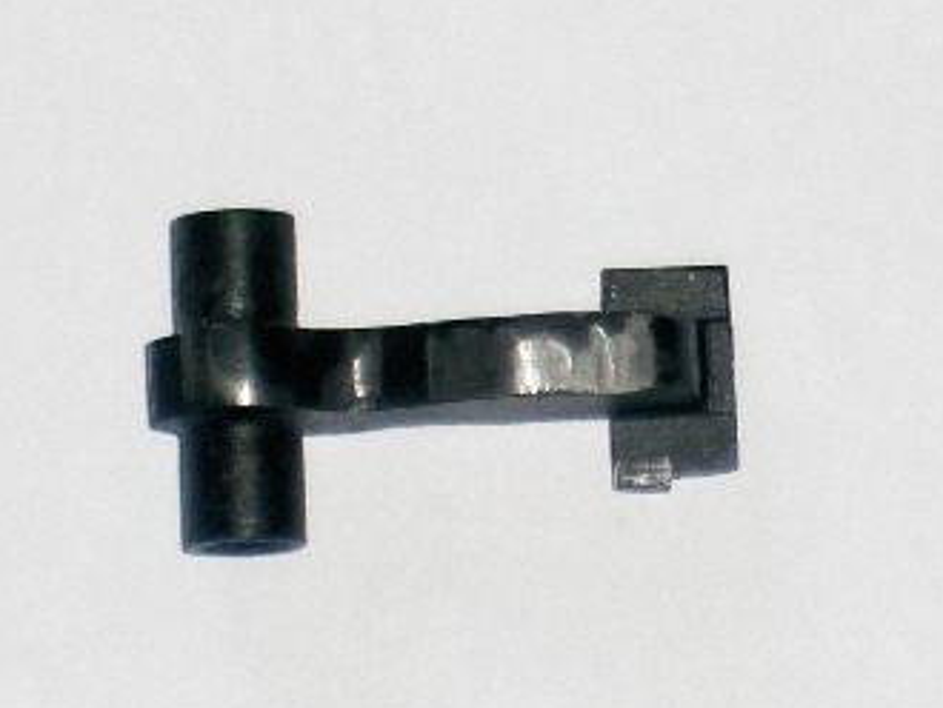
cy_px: 380
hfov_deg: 16.1
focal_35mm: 122
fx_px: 3326
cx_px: 497
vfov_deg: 12.2
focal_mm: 22.5
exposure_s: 1/125
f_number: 5
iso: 100
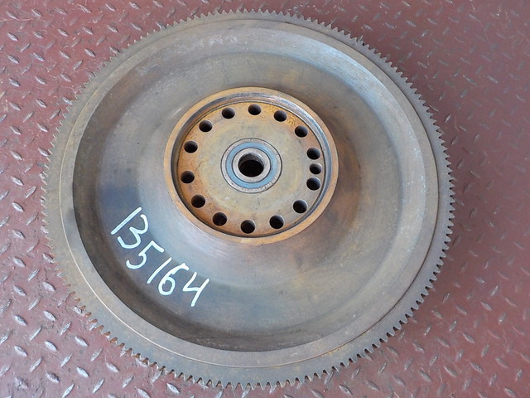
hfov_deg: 60.0
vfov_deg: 46.8
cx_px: 265
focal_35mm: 30
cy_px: 199
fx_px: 459
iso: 400
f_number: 3.3
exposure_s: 1/25
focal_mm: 4.1
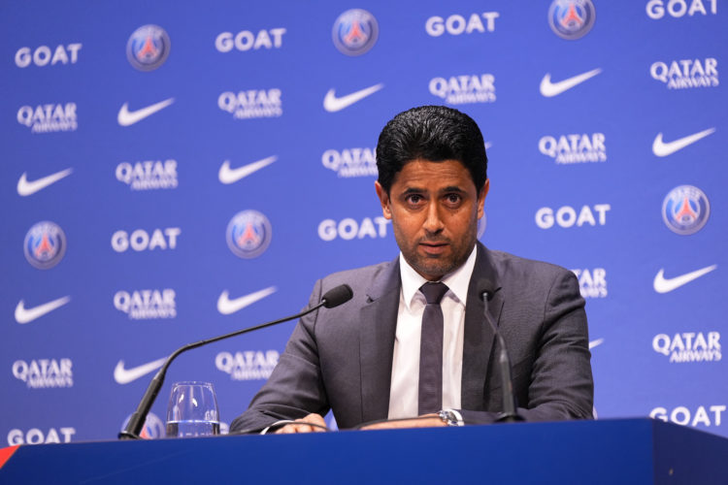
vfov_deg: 8.3
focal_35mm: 165
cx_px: 364
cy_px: 242
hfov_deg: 12.5
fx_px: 3336
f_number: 2.8
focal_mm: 165
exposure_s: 1/320
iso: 1600
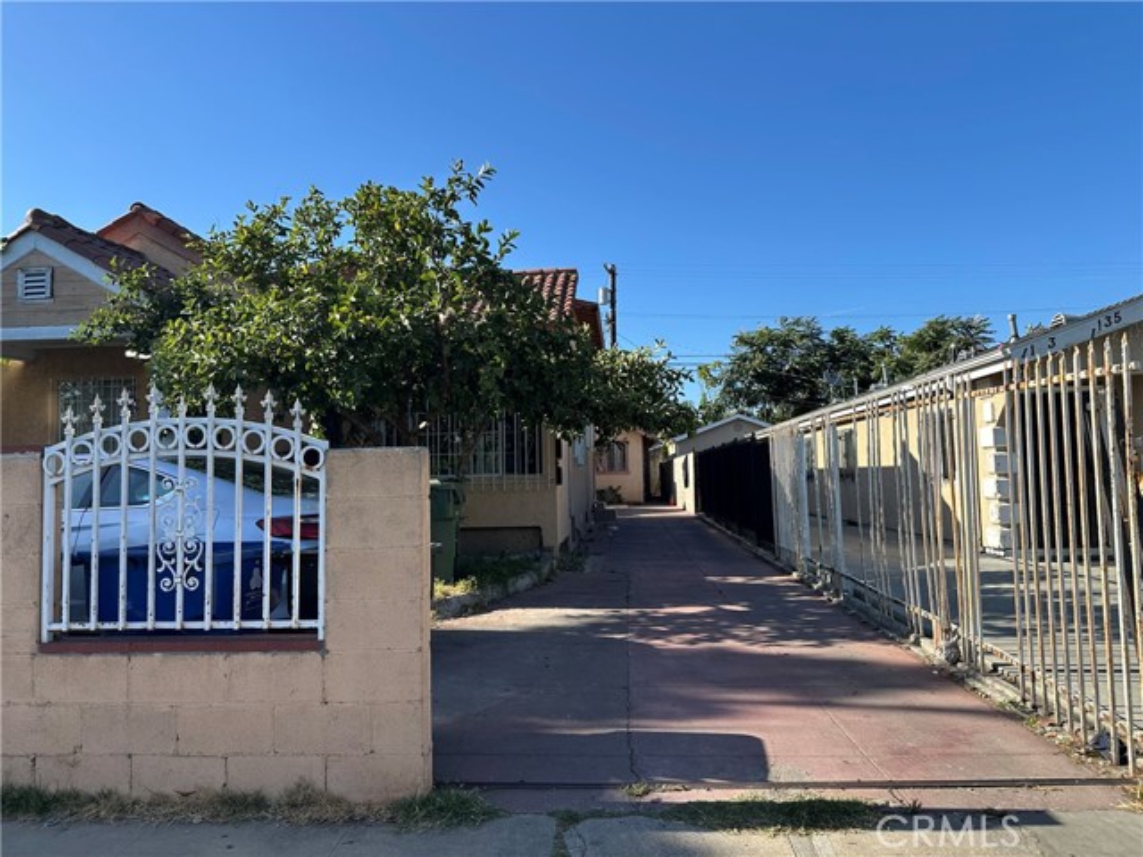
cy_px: 428
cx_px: 572
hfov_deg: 71.6
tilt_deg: +7.8
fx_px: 792
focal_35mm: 24
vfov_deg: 56.8
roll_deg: +2.0
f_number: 1.78
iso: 80
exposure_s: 1/2469
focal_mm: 6.86
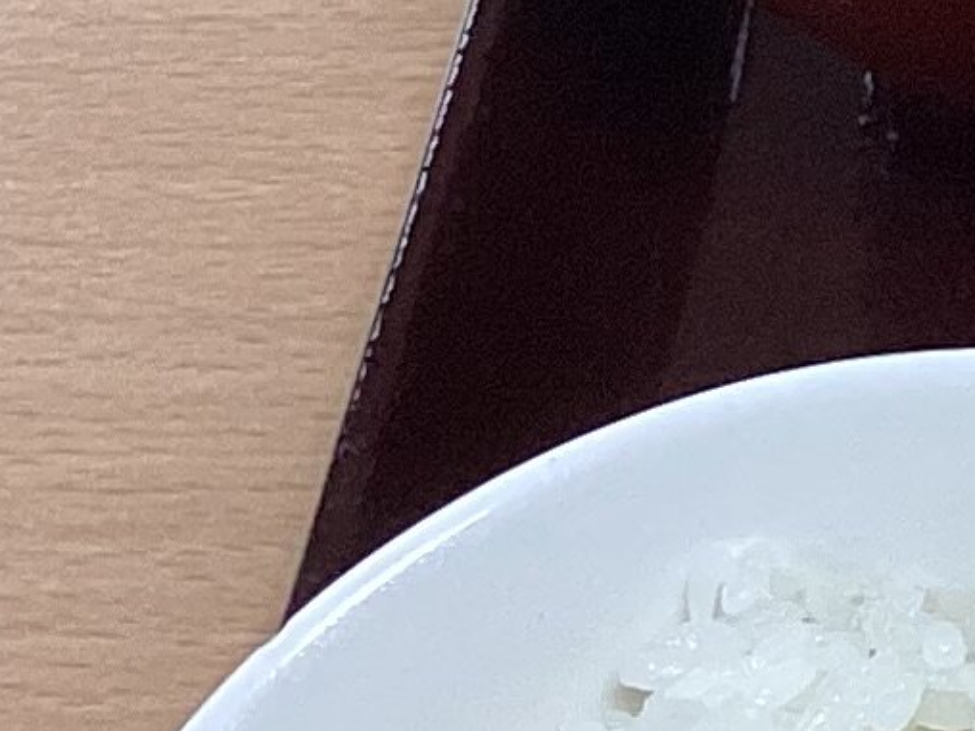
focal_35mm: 199
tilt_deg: -54.5
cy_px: 198
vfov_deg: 7.5
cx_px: 2873
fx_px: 5605
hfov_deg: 8.4
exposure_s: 1/120
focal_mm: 3.3
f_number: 2.4
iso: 80
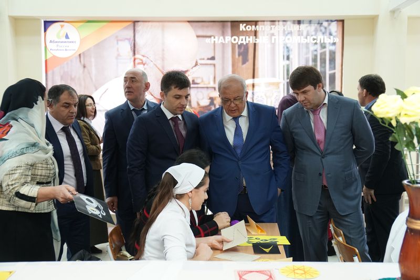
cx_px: 210
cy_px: 140
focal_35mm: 44
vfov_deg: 30.8
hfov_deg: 45.0
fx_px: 507
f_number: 4
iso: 1000
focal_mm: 29
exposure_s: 1/50
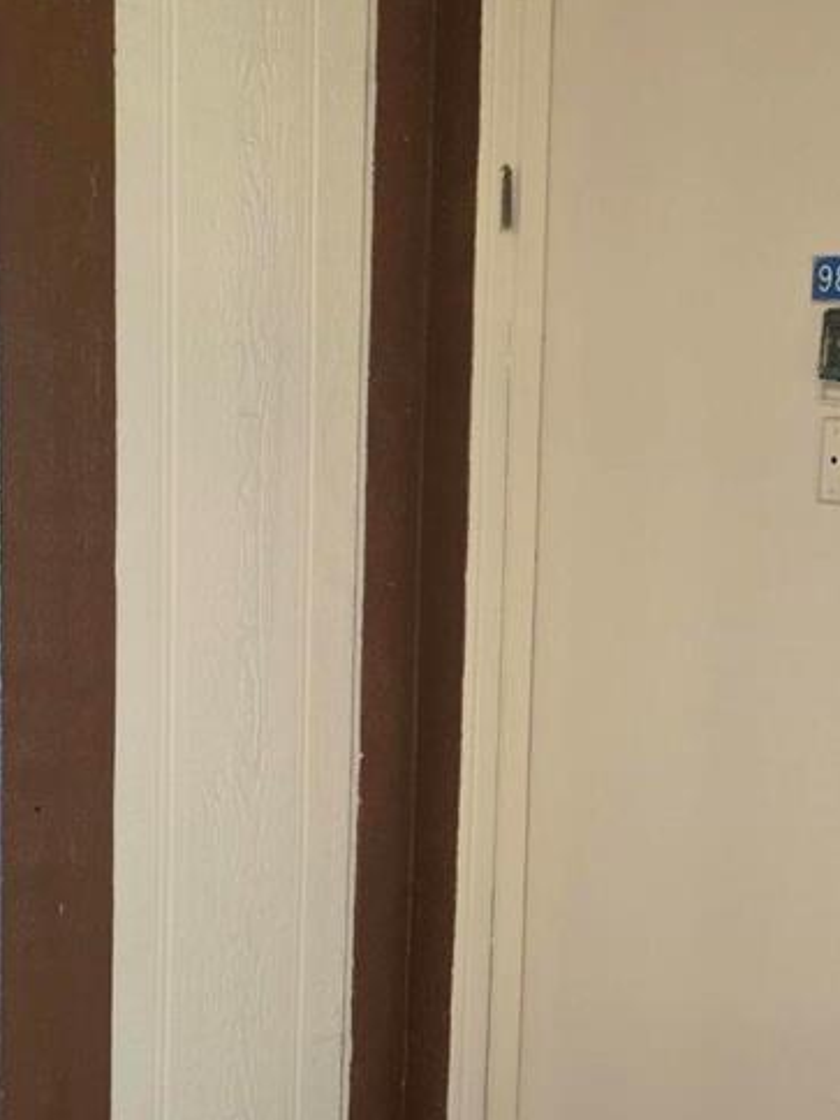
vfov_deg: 33.6
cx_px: 632
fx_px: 1844
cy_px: 697
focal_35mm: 57
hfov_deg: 25.4
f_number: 1.4
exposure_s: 1/120
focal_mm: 6.5
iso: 500
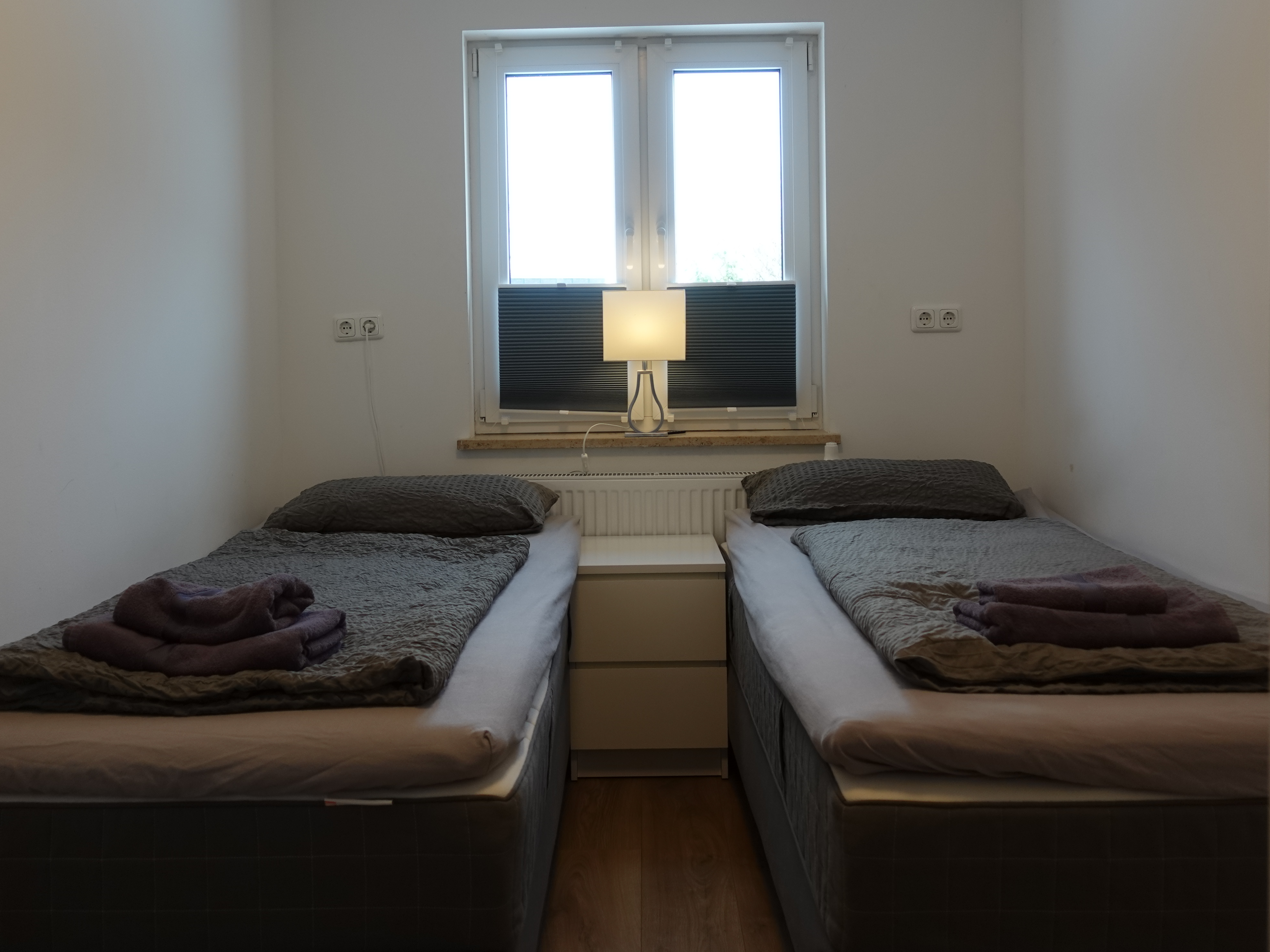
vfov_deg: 43.9
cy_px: 372
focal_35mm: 32
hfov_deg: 56.8
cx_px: 612
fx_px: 1174
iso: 320
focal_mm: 8.8
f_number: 1.8
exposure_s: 1/250
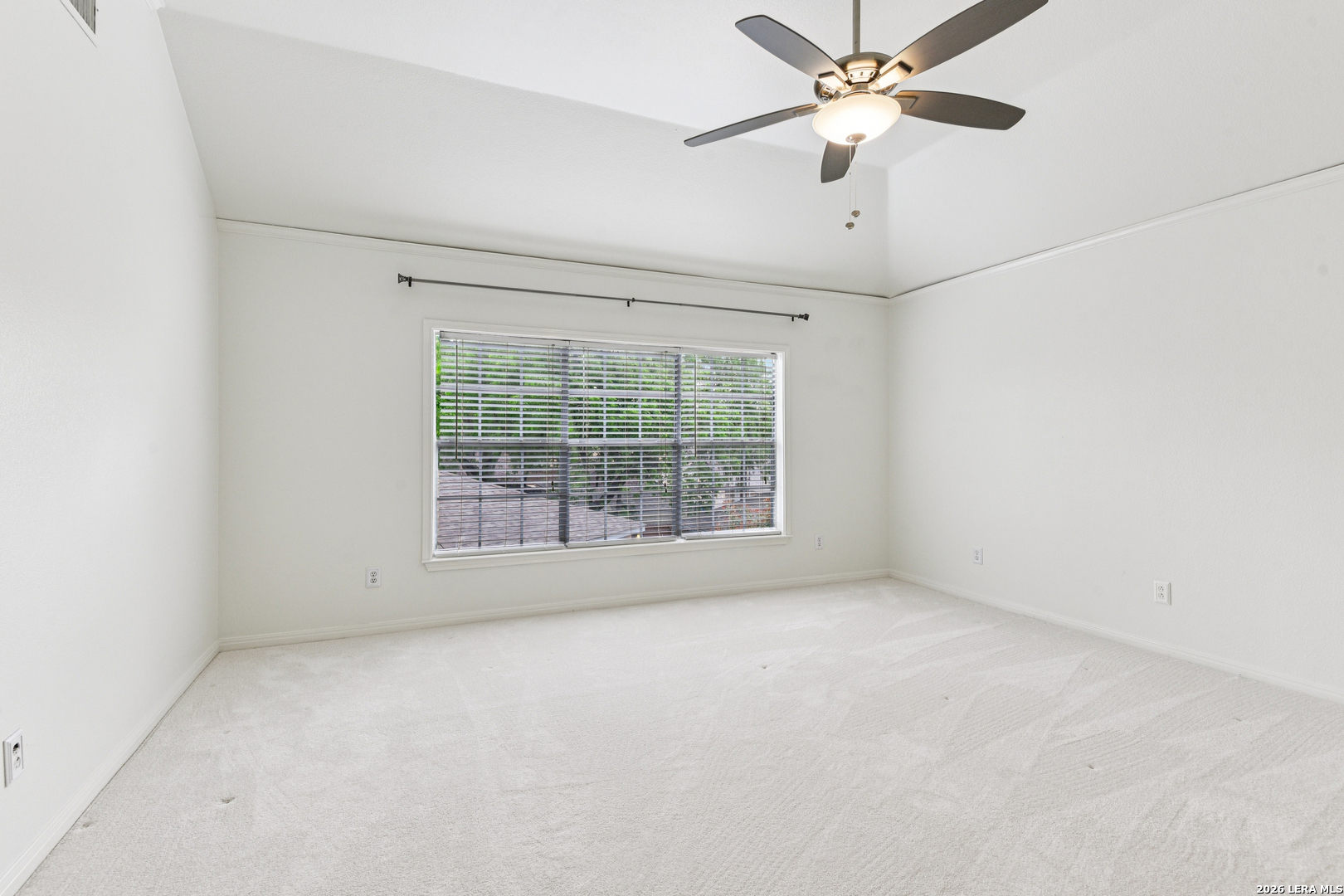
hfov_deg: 96.7
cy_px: 448
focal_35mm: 16
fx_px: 597
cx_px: 672
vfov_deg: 73.7
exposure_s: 1/25
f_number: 8
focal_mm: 16
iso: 400
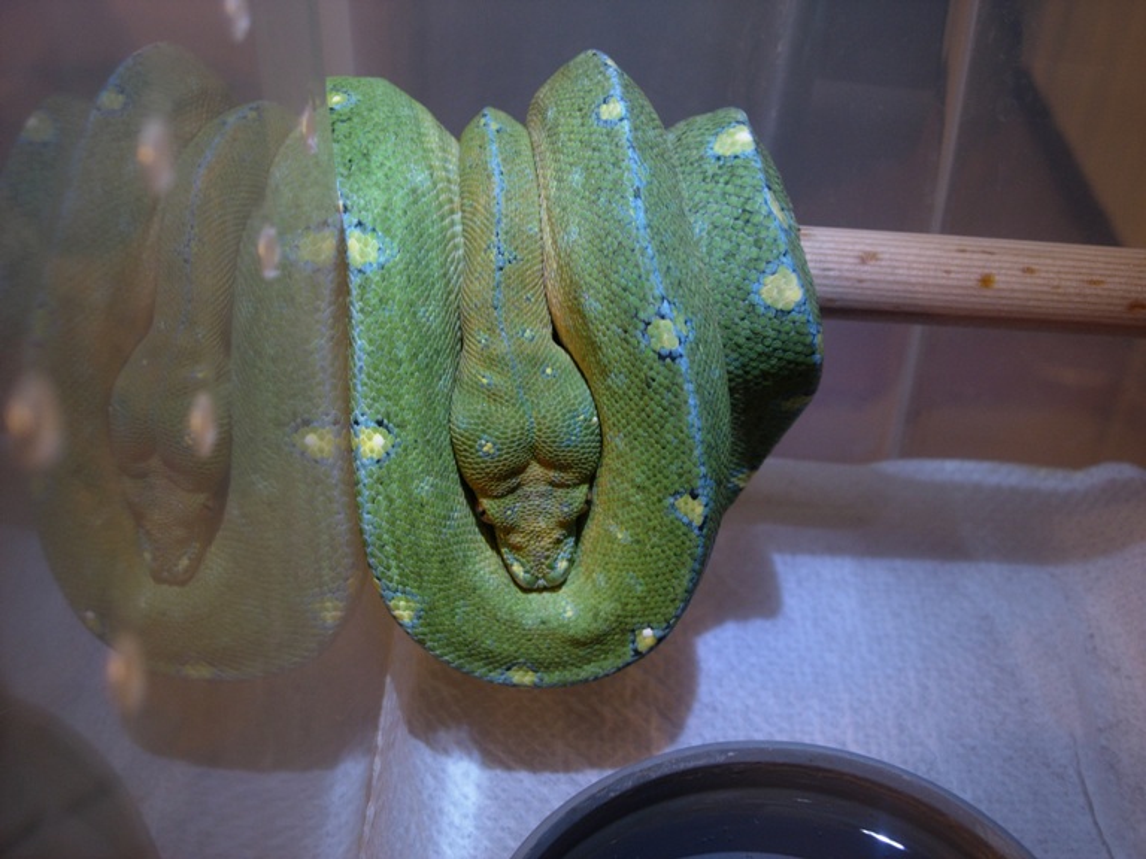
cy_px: 430
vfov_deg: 35.1
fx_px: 1357
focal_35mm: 41
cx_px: 573
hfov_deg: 45.8
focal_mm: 8.5
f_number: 2.9
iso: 64
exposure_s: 1/3.7
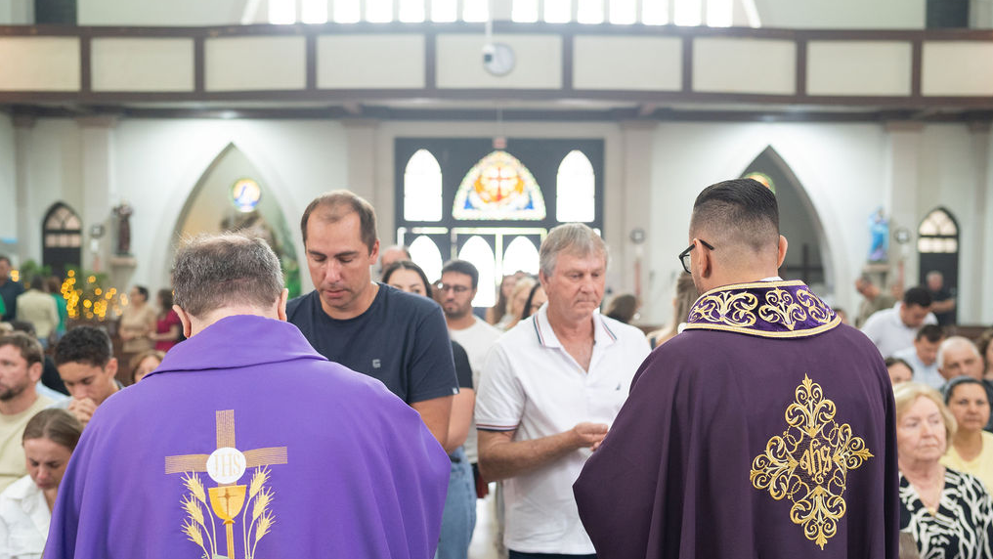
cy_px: 329
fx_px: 1001
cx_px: 499
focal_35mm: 38
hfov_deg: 52.8
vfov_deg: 31.1
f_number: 2.8
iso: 1600
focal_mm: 35
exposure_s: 1/160
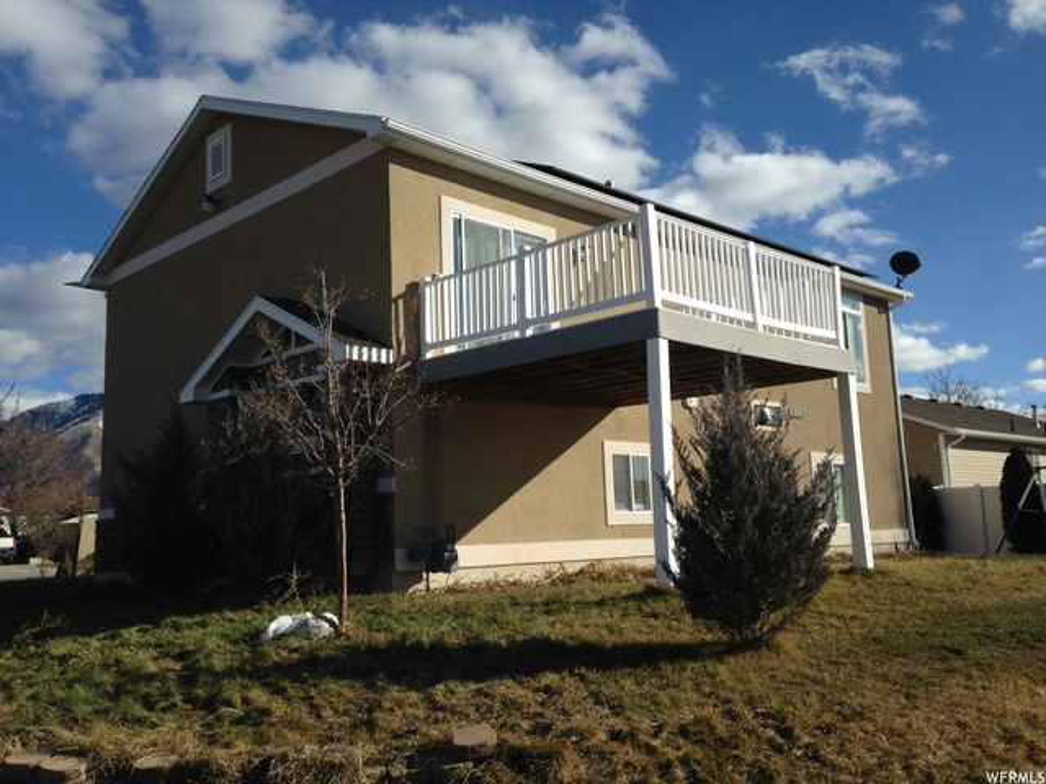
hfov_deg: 55.4
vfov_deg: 42.9
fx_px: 997
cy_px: 392
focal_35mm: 33
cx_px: 523
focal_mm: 4.12
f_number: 2.4
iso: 50
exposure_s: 1/2088
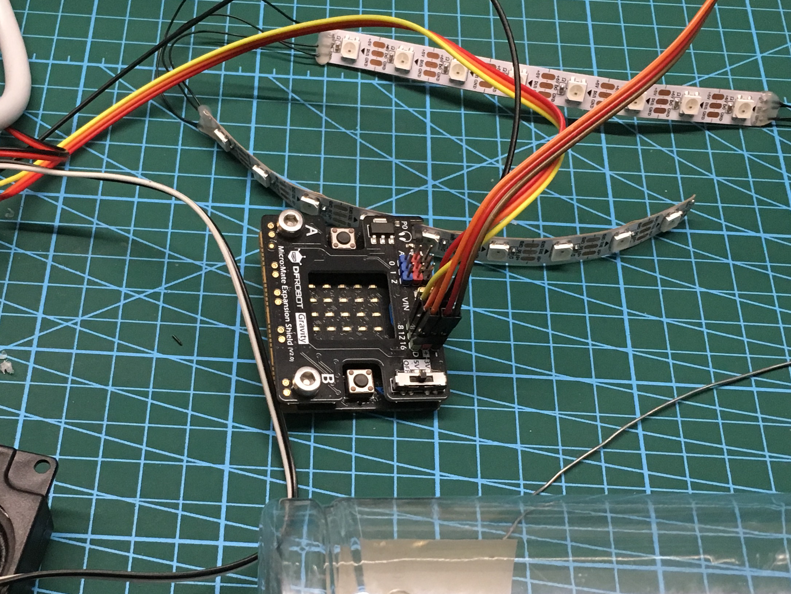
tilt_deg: -57.7
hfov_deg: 35.4
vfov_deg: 27.0
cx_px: 297
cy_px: 364
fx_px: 1234
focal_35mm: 54
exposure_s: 1/33
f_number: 2.2
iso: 200
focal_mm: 4.15
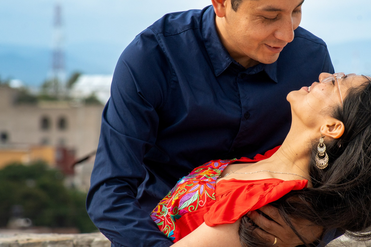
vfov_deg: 3.8
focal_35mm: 359
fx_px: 3699
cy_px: 125
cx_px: 236
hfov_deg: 5.7
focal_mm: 190
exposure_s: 1/800
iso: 800
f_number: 11
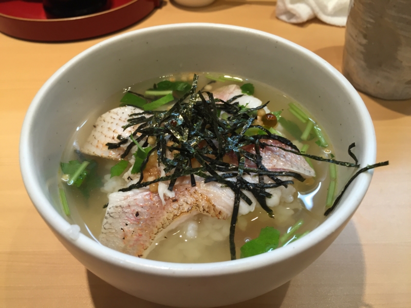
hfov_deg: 61.7
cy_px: 154
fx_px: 344
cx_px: 206
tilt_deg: -48.2
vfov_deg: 48.2
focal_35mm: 29
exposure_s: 1/30
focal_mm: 4.15
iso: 64
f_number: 2.2
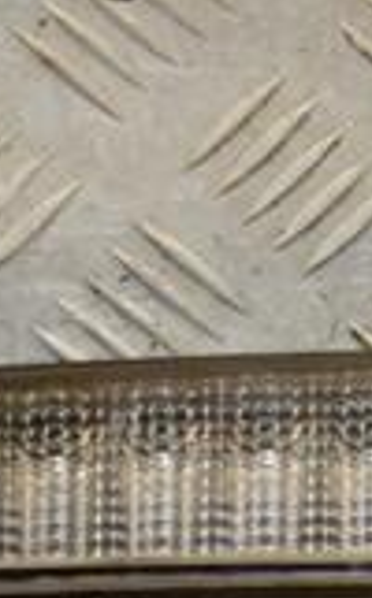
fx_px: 6143
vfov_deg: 5.6
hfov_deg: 3.5
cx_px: 580
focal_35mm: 377
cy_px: 438
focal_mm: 66
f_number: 5.3
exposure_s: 1/160
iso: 800
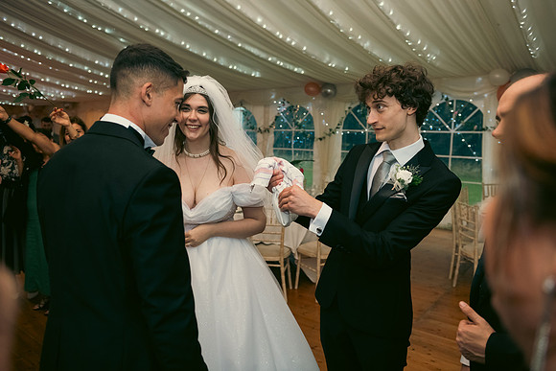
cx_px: 278
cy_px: 186
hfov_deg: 65.5
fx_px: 433
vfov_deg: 46.4
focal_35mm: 28
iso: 800
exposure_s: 1/160
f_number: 3.5
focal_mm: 28
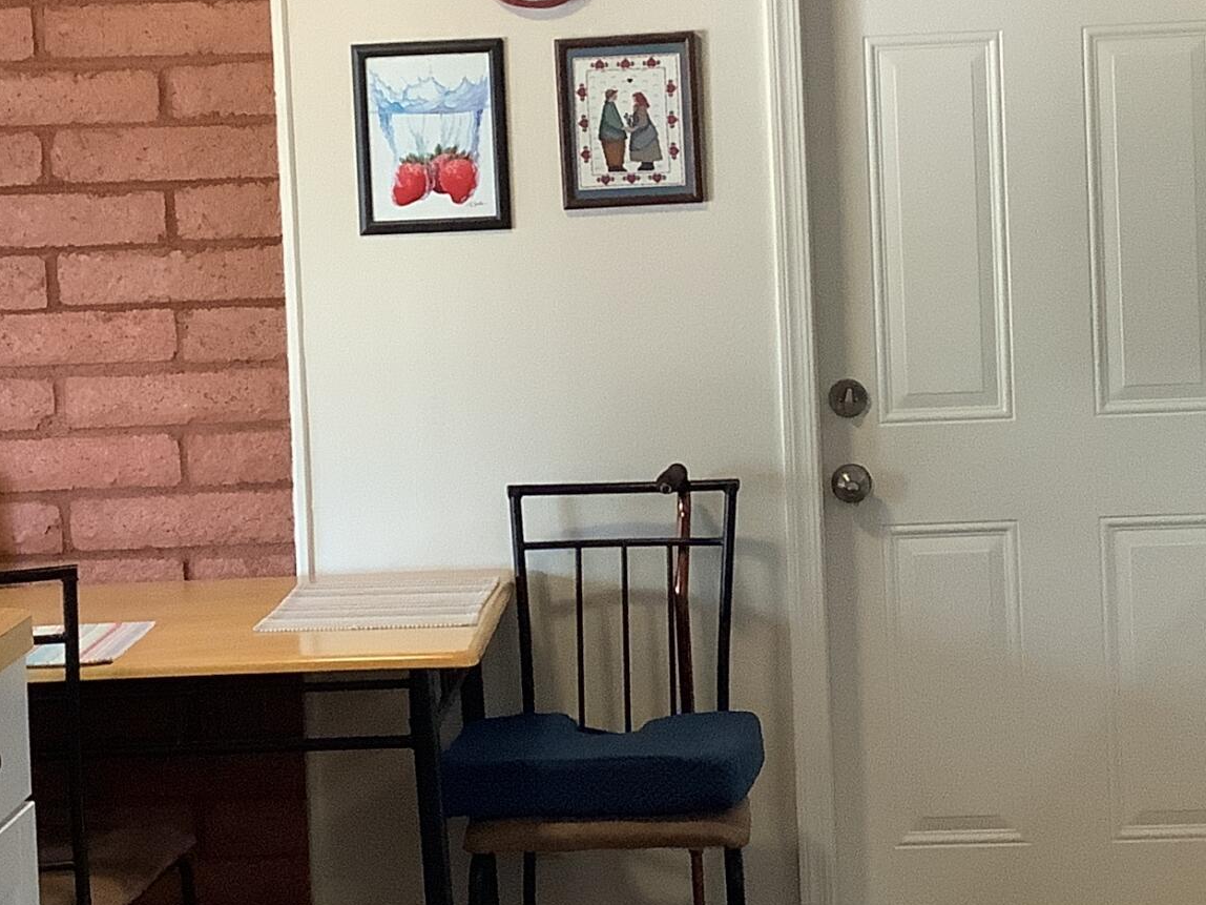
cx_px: 630
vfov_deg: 18.2
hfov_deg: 24.1
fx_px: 2822
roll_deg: +2.3
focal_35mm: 81
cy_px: 317
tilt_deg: -4.4
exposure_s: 1/60
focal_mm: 3.3
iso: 250
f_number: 2.4
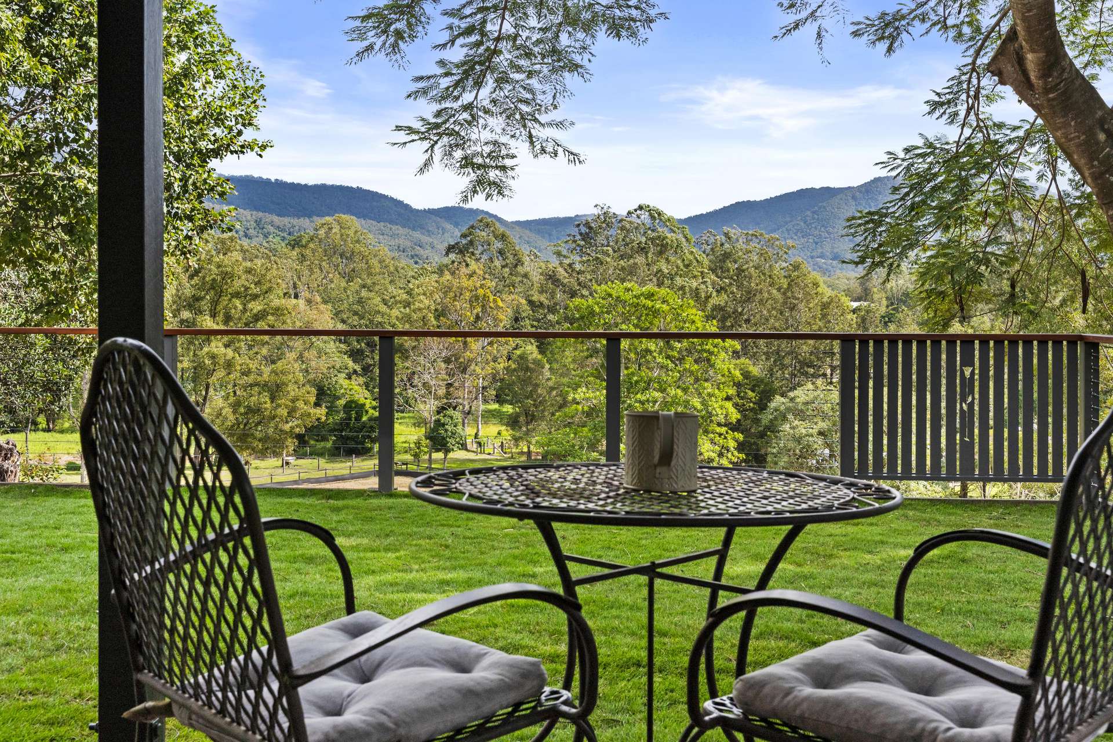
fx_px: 1237
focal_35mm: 40
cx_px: 556
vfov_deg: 33.4
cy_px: 371
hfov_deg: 48.5
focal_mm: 40
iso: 320
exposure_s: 1/400
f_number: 11
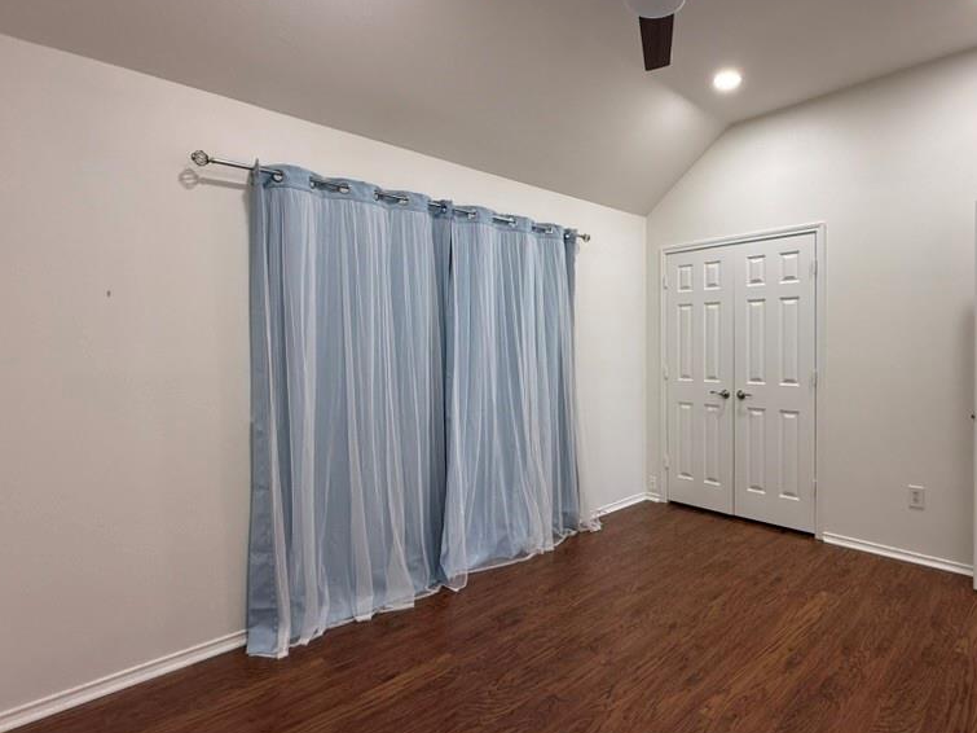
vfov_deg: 68.7
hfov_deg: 82.8
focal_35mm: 19
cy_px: 357
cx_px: 621
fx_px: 536
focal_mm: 2.22
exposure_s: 1/120
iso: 200
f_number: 2.2
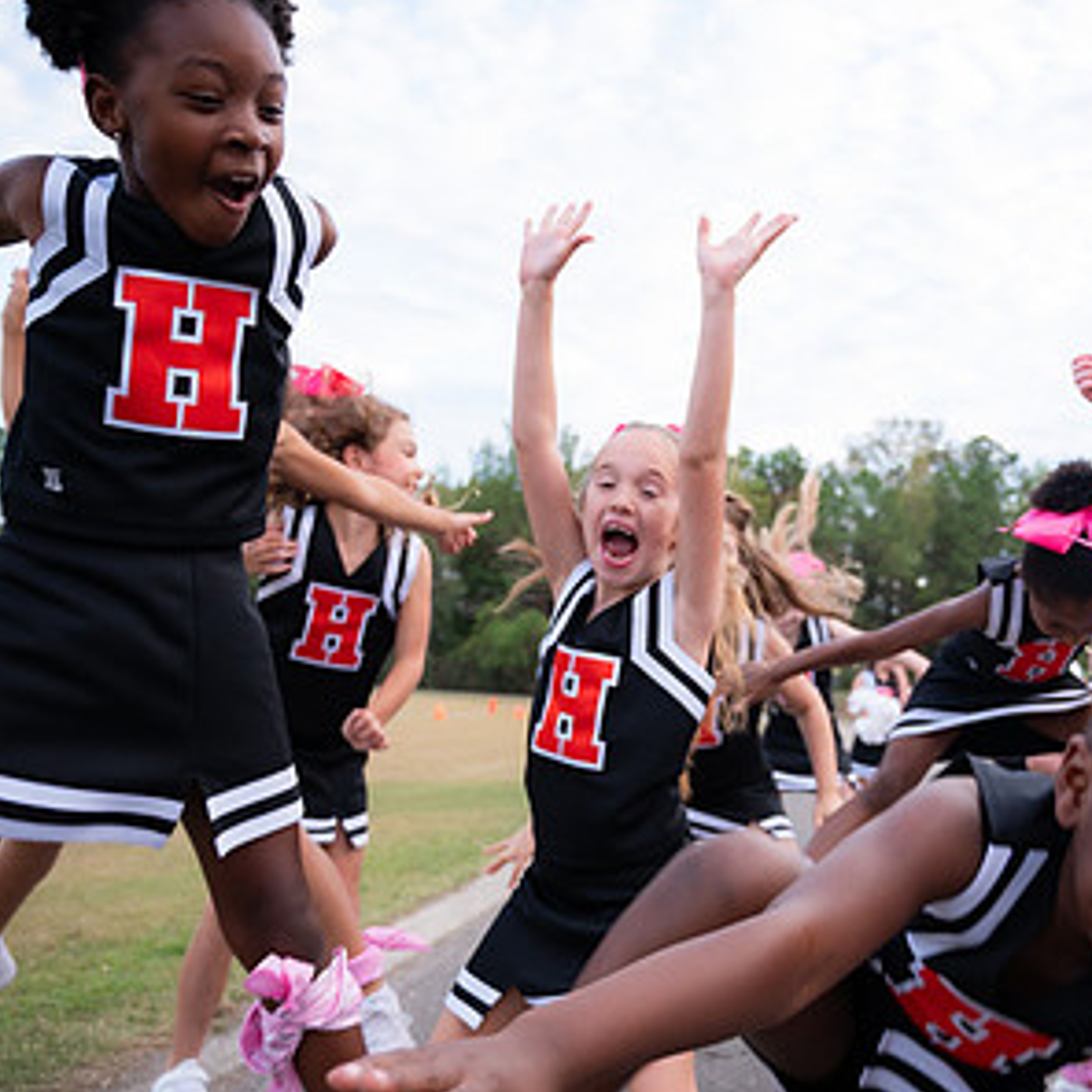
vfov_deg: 41.8
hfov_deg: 40.8
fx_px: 1428
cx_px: 801
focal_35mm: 40
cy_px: 576
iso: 640
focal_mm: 24
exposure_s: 1/400
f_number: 4
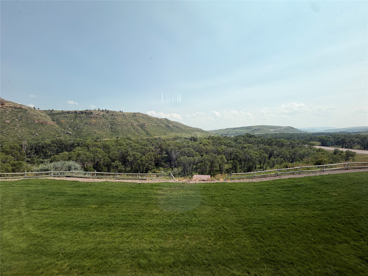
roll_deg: +0.6
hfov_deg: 102.1
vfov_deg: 85.7
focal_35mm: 14
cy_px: 138
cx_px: 184
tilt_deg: -1.5
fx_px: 149
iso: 20
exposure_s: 1/970
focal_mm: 2.22
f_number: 2.2
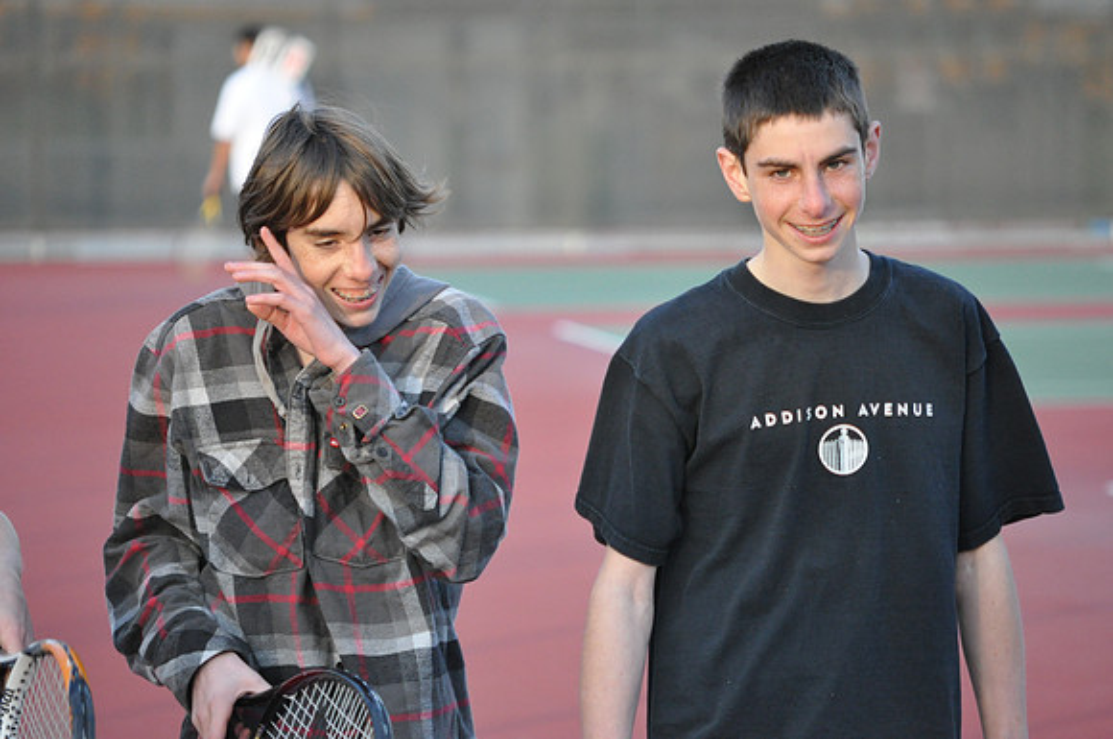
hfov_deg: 7.9
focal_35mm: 262
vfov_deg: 5.2
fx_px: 8104
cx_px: 556
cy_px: 370
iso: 1600
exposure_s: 1/500
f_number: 5.3
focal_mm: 175
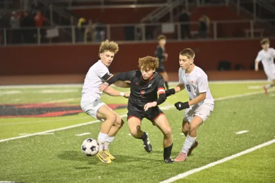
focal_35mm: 140
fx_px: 1069
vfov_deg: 9.8
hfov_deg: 14.7
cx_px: 138
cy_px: 92
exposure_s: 1/640
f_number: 2.8
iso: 4000
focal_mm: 140
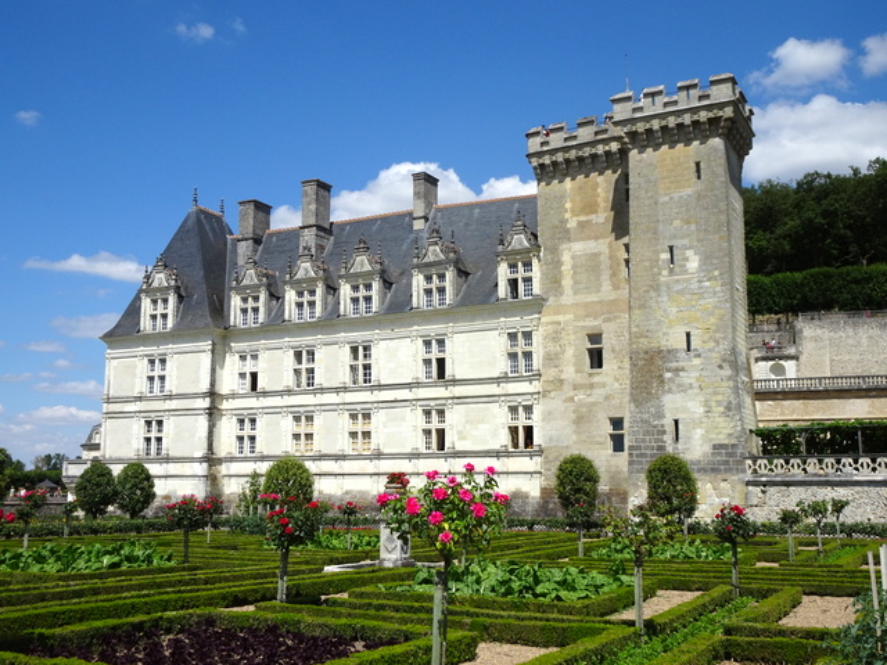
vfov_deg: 38.7
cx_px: 444
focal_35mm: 37
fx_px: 948
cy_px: 332
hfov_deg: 50.1
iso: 80
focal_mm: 6.37
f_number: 4
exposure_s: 1/1250
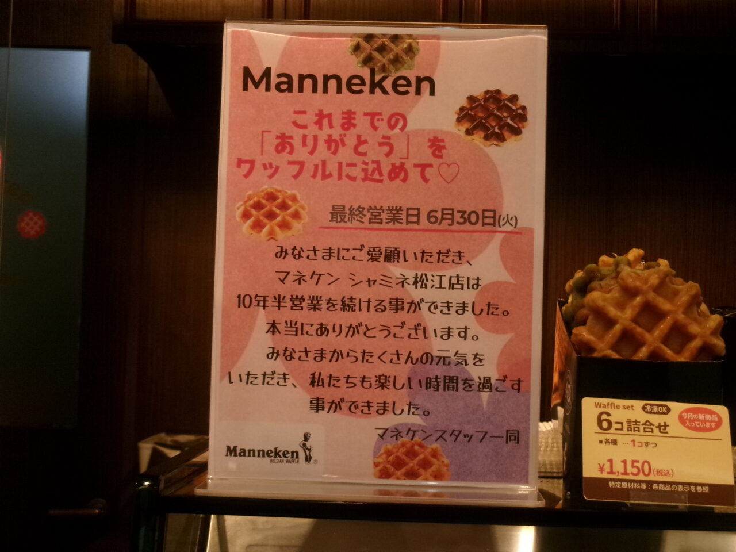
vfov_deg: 22.9
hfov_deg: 30.3
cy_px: 276
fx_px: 1361
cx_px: 368
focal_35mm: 64
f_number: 5.2
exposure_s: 1/27
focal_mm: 11.5
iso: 400
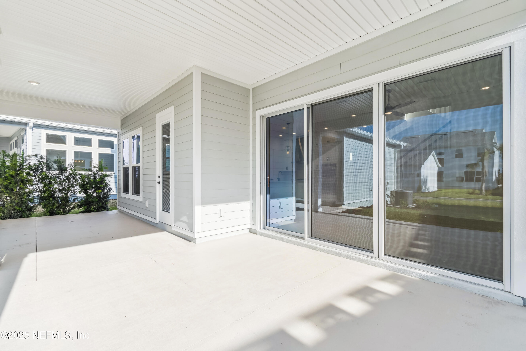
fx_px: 219
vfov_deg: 77.3
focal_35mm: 15
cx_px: 263
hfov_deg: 100.4
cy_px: 176
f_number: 7.1
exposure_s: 1/200
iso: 100
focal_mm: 10
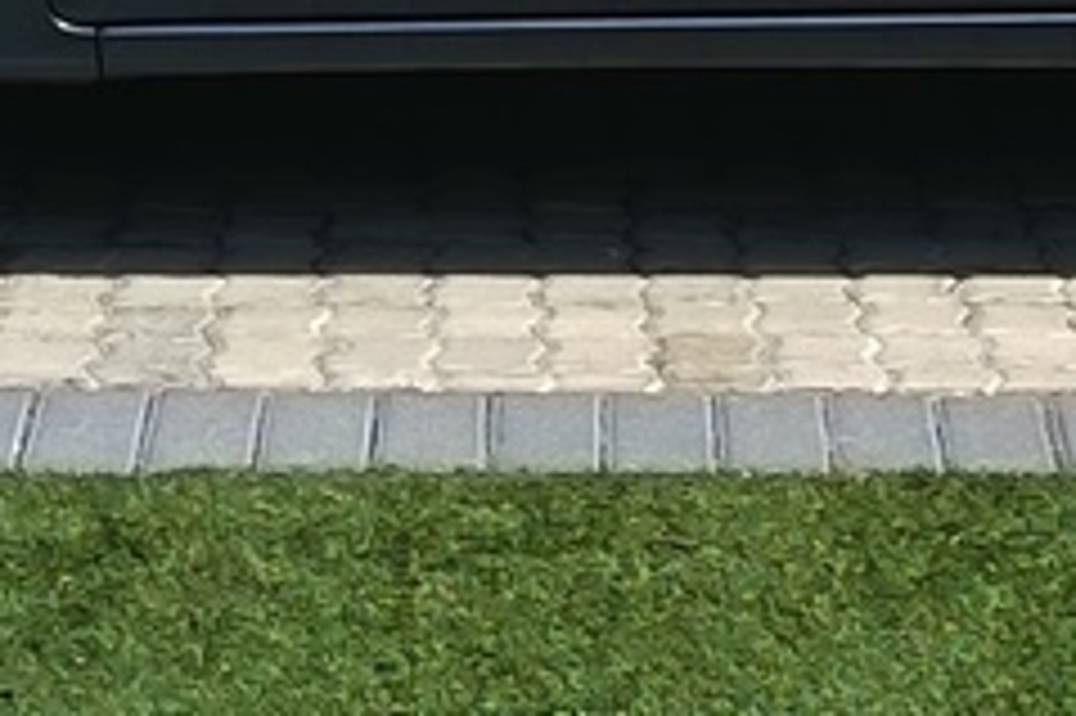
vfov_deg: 8.0
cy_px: -626
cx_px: 846
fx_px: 4928
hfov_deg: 12.4
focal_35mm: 165
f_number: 1.75
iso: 100
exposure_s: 1/620
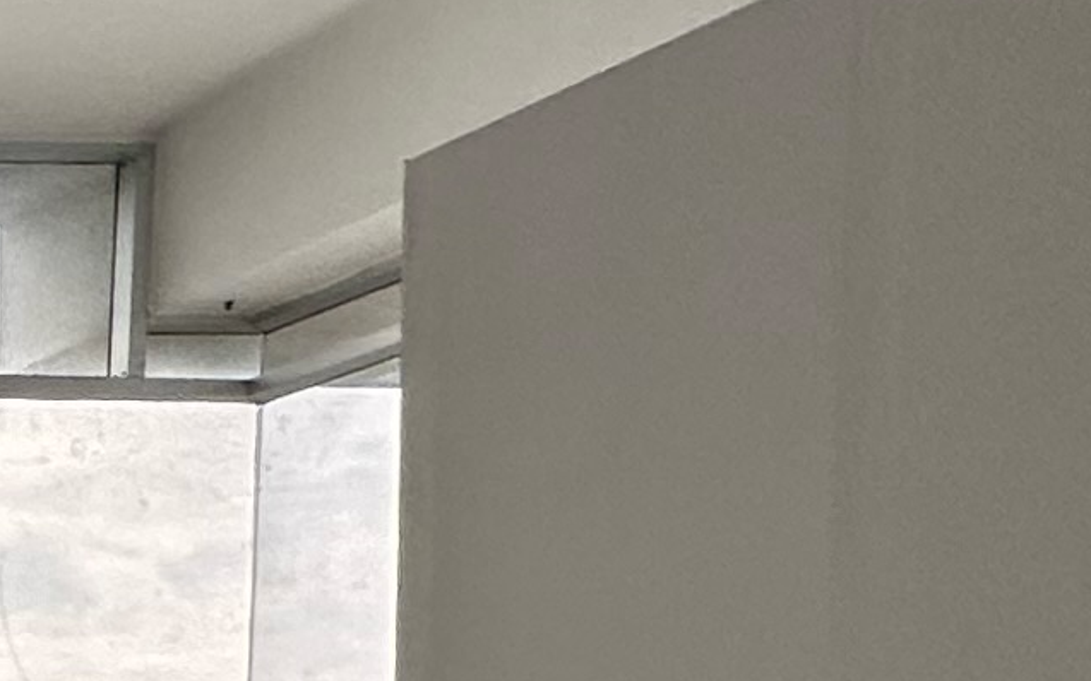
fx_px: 2795
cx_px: -1595
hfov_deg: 14.2
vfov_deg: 12.9
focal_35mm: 94
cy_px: 1112
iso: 80
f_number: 2.2
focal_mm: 2.22
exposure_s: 1/99
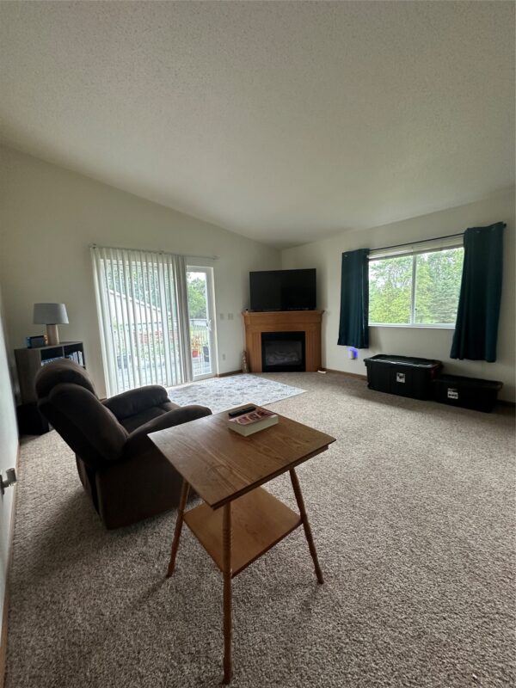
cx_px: 258
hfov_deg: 85.7
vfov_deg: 102.1
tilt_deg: -6.6
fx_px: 278
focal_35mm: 14
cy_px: 344
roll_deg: +1.8
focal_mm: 2.22
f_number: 2.2
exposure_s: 1/99
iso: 250
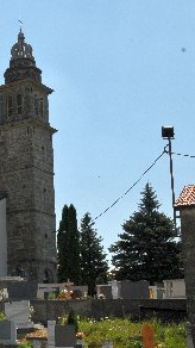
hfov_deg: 16.1
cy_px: 175
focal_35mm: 72
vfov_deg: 29.4
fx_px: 663
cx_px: -34
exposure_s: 1/800
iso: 500
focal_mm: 30
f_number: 14
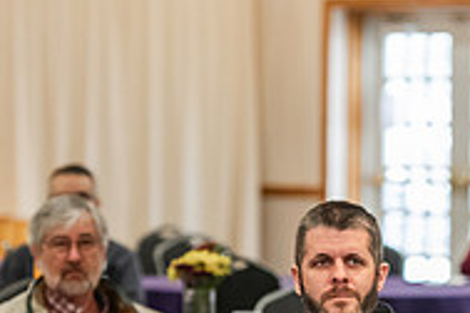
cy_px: 260
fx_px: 4399
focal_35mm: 337
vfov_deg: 4.1
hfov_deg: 6.1
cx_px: 443
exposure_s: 1/200
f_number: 3.2
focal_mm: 110
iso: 2000
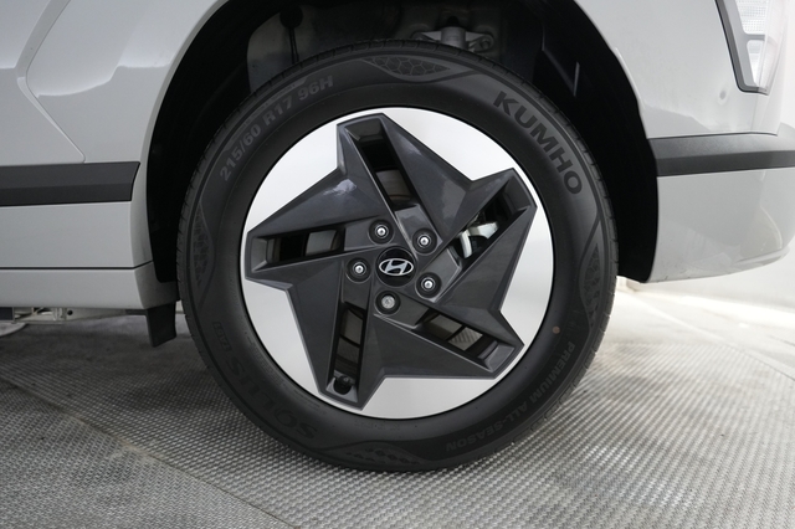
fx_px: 552
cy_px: 264
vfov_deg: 51.2
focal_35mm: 25
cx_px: 398
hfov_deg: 71.5
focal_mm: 25
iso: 4000
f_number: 2.8
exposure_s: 1/160
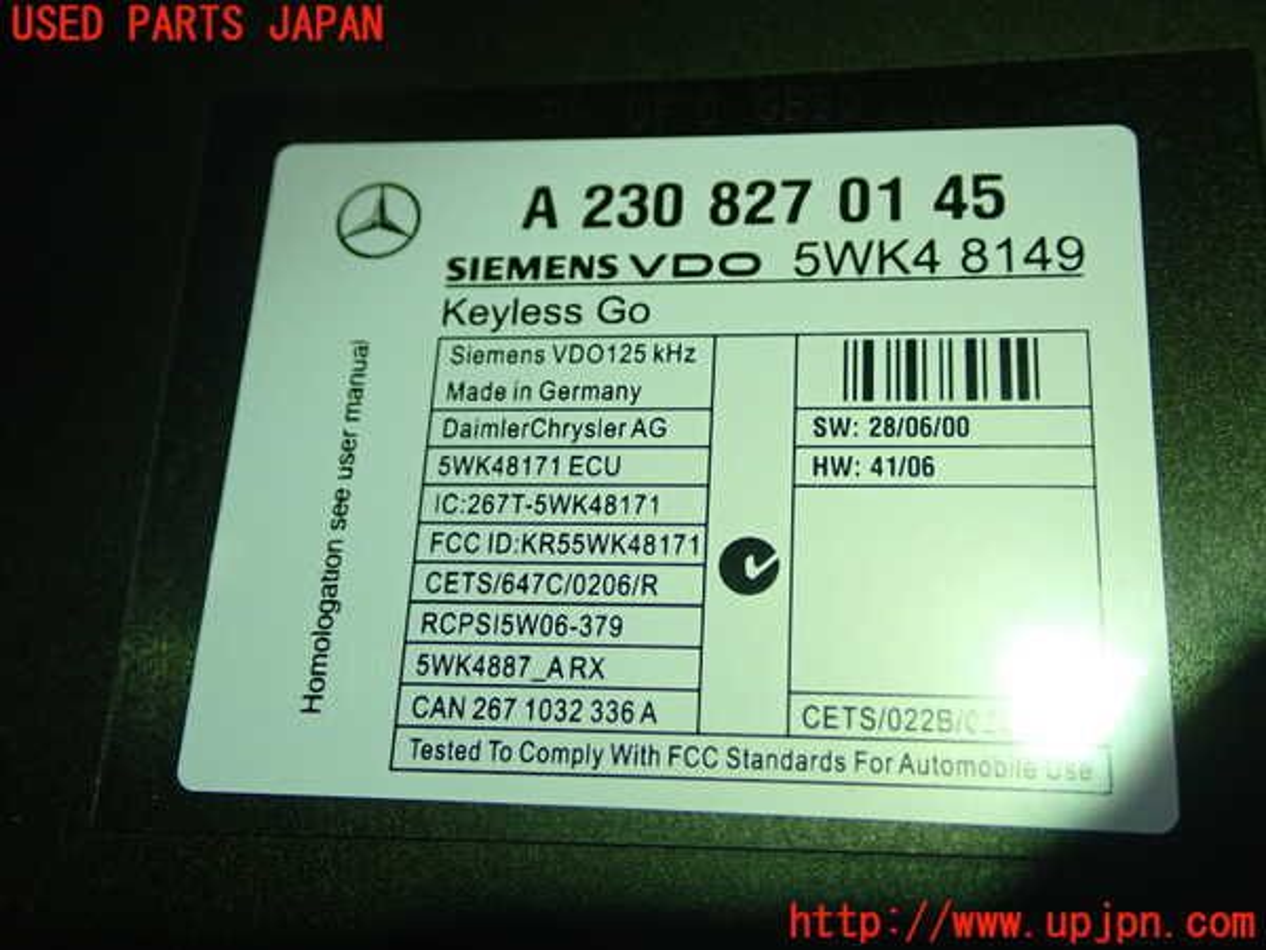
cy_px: 475
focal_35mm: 41
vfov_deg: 35.1
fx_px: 1499
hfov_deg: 45.8
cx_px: 633
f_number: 2.8
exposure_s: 1/40
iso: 500
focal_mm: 7.31
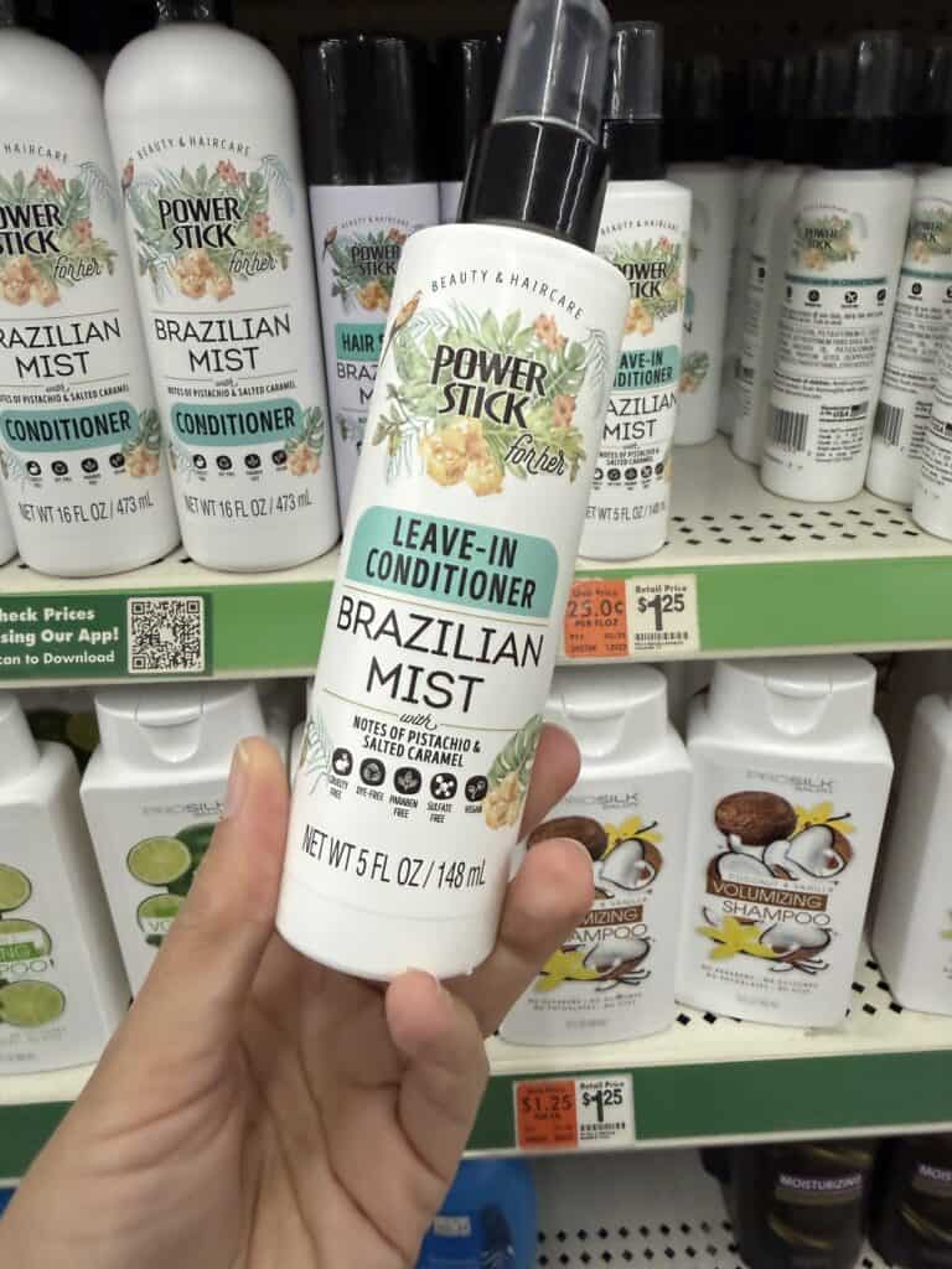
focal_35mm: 24
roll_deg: +1.2
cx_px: 476
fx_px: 880
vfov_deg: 71.6
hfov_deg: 56.8
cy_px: 634
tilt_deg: -27.5
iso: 250
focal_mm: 2.22
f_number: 2.2
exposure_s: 1/120
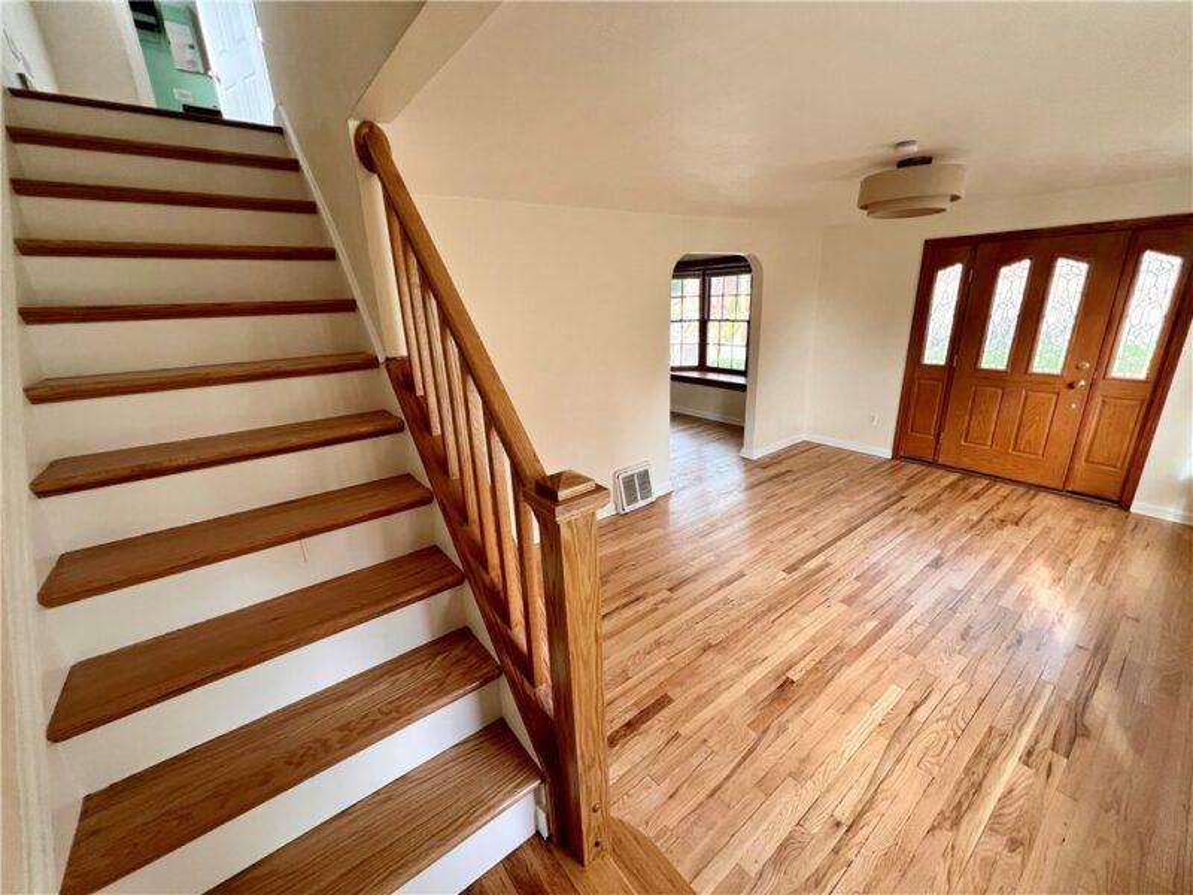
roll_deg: +1.6
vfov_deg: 89.9
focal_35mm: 13
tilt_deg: -17.8
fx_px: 448
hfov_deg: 106.2
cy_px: 448
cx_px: 596
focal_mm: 1.57
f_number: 1.8
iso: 100
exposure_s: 1/99
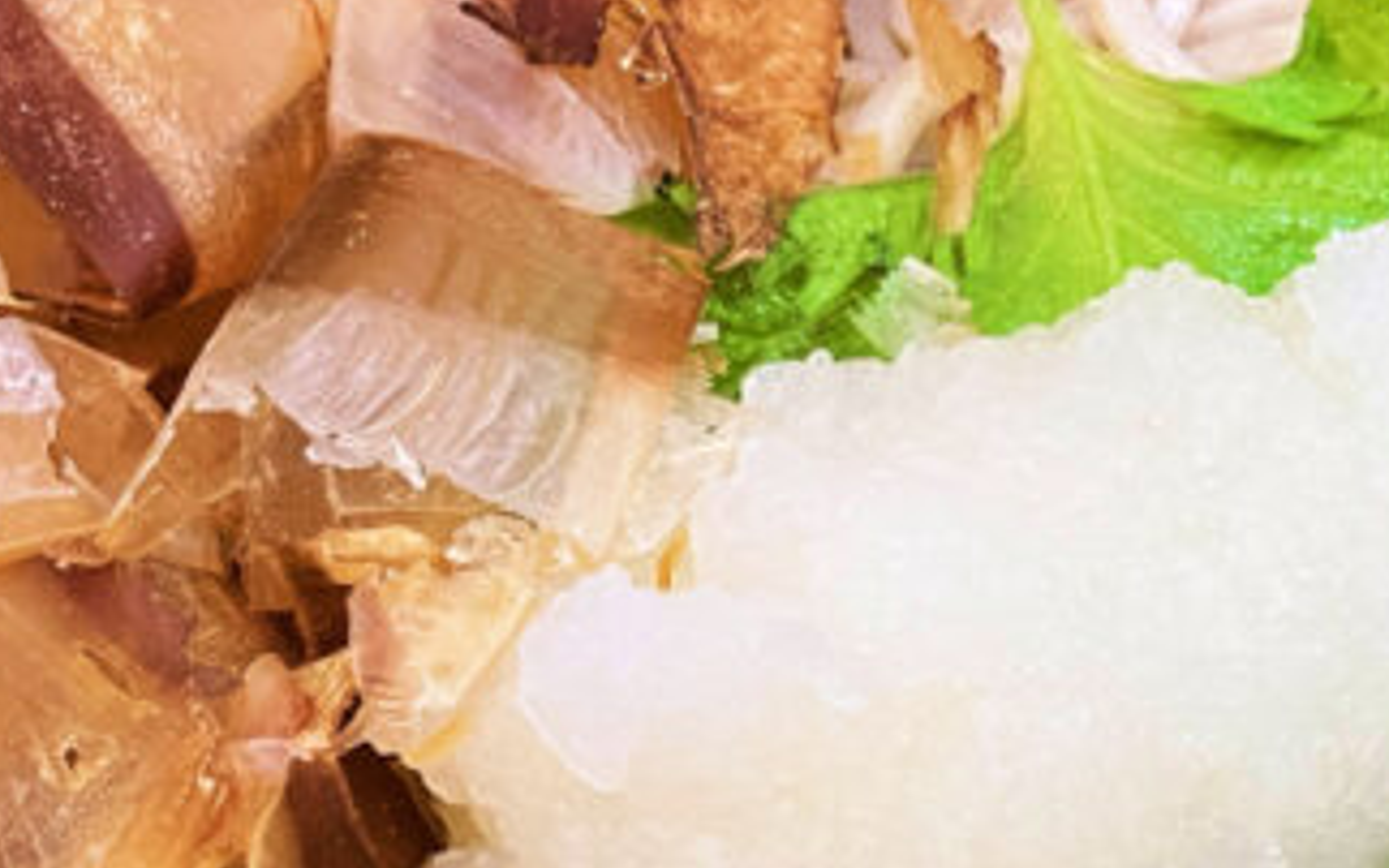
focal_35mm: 94
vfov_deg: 13.3
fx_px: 3559
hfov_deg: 21.8
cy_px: 1182
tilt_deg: -62.3
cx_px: 1075
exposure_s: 1/50
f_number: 1.8
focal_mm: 3.99
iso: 125
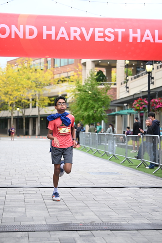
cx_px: 81
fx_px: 472
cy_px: 122
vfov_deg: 28.8
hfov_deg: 19.5
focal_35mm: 70
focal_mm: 70
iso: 640
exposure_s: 1/2000
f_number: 2.8
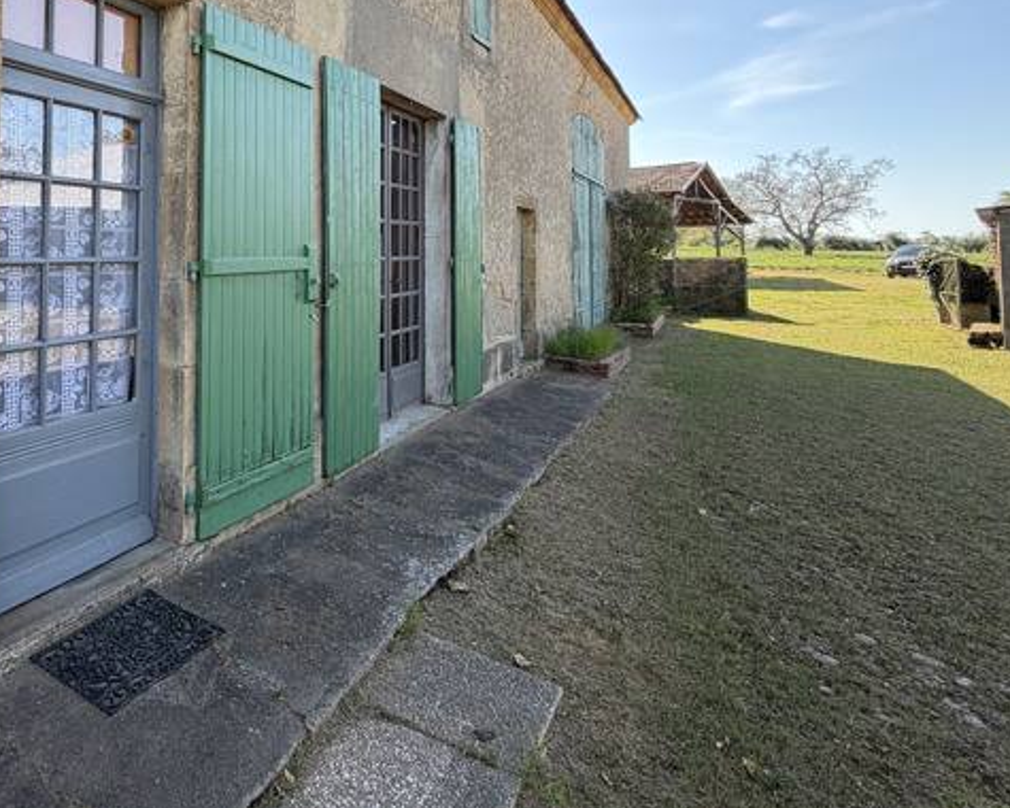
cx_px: 219
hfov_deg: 66.7
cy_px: 219
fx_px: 688
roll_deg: +0.3
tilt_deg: +3.1
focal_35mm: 23
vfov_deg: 58.3
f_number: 2.2
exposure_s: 1/413
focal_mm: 2.22
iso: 50
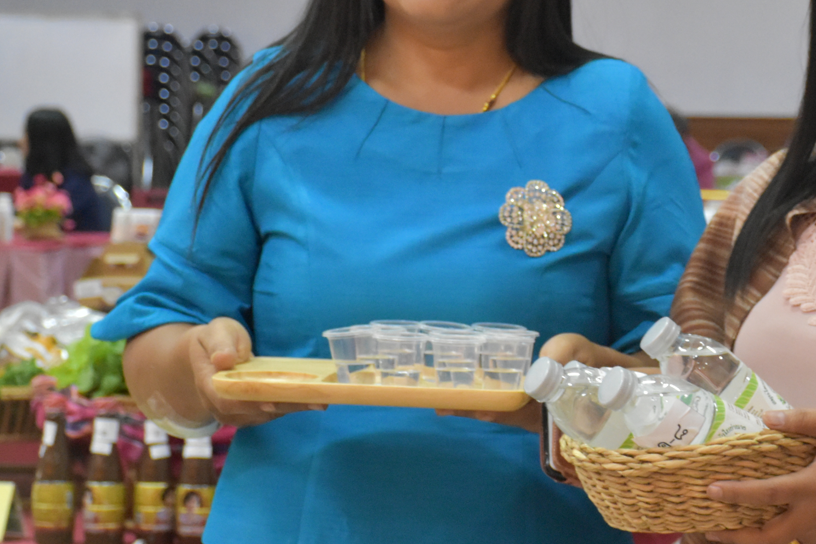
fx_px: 2923
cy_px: 223
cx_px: 691
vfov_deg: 10.6
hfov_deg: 15.7
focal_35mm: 129
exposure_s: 1/60
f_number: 4.5
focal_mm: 40
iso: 2800
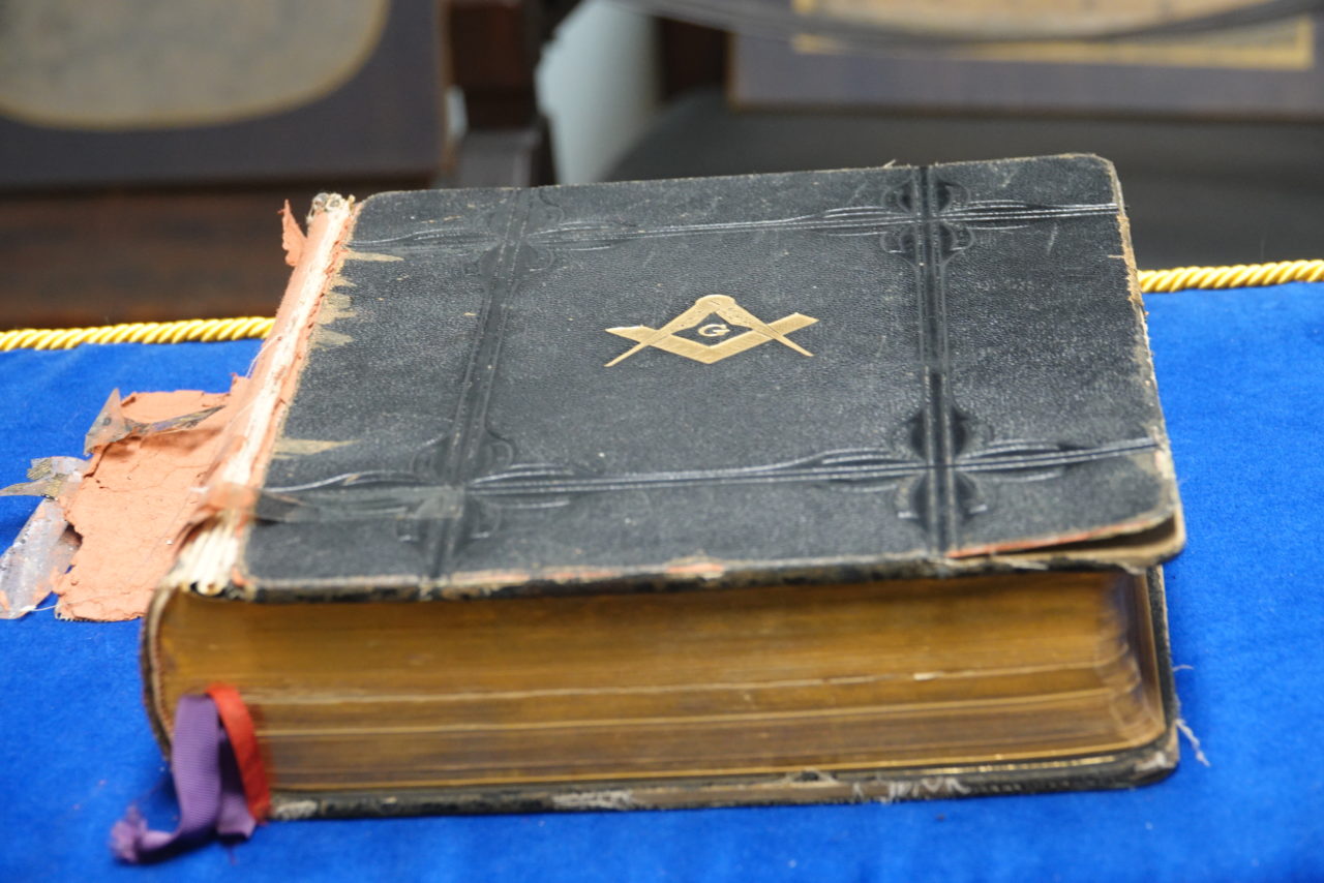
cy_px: 442
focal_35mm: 107
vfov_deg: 12.8
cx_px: 662
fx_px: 3936
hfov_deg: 19.1
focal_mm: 39.42
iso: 800
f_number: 4
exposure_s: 1/30
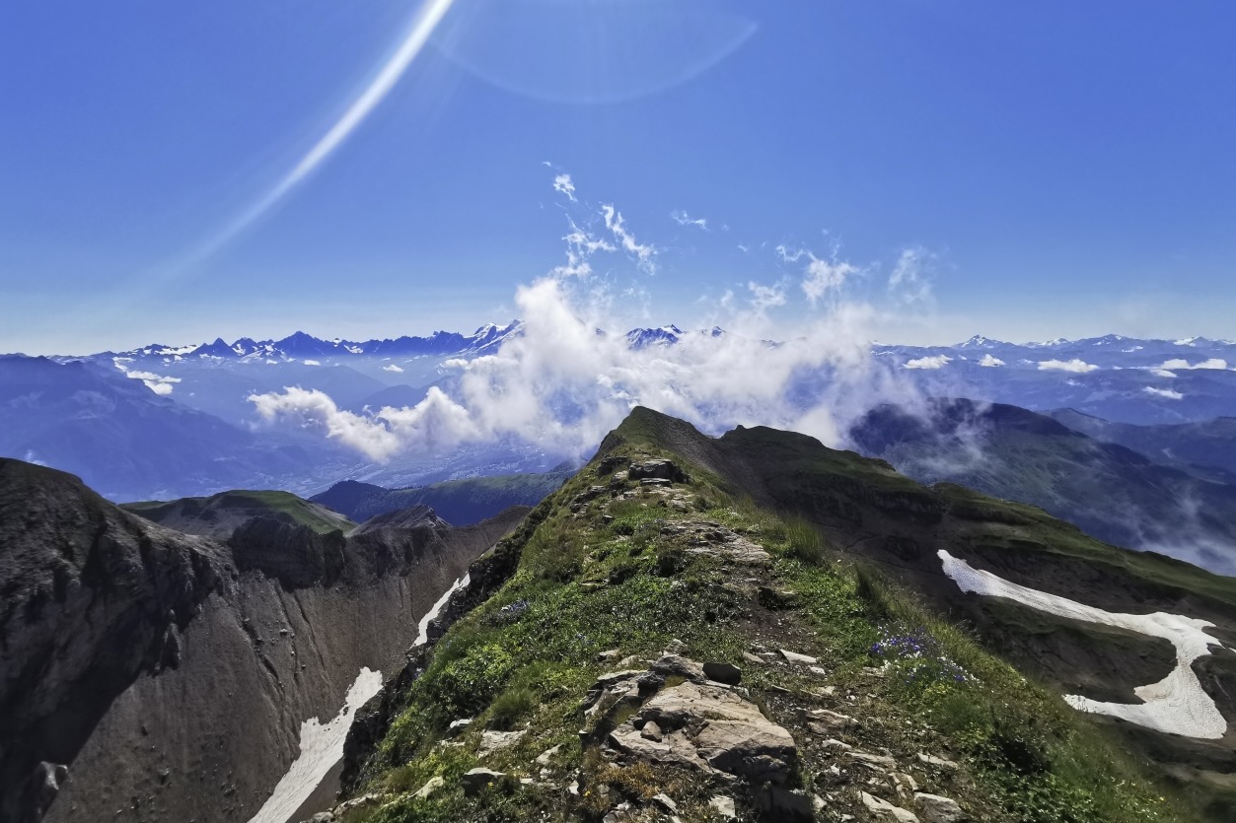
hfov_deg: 93.3
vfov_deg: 70.4
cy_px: 388
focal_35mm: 17
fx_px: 584
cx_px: 609
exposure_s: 1/2604
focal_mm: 2.35
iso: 50
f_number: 2.2
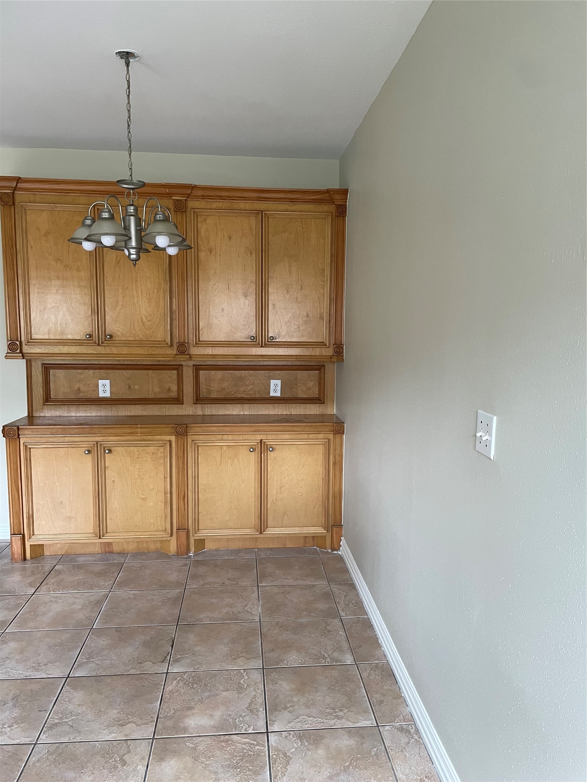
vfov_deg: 67.3
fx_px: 588
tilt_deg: -6.3
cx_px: 294
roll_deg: -0.2
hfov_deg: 53.1
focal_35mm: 26
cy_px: 391
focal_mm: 4.2
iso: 125
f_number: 1.6
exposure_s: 1/60
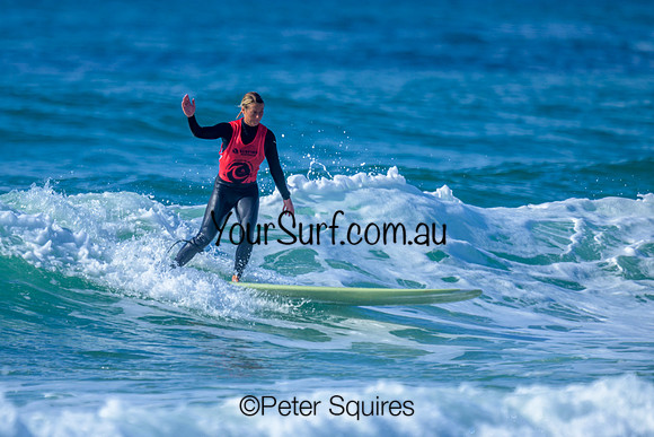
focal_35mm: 1100
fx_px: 19987
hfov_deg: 1.9
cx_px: 214
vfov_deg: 1.3
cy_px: 284
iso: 125
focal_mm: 800
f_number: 6.3
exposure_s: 1/1000
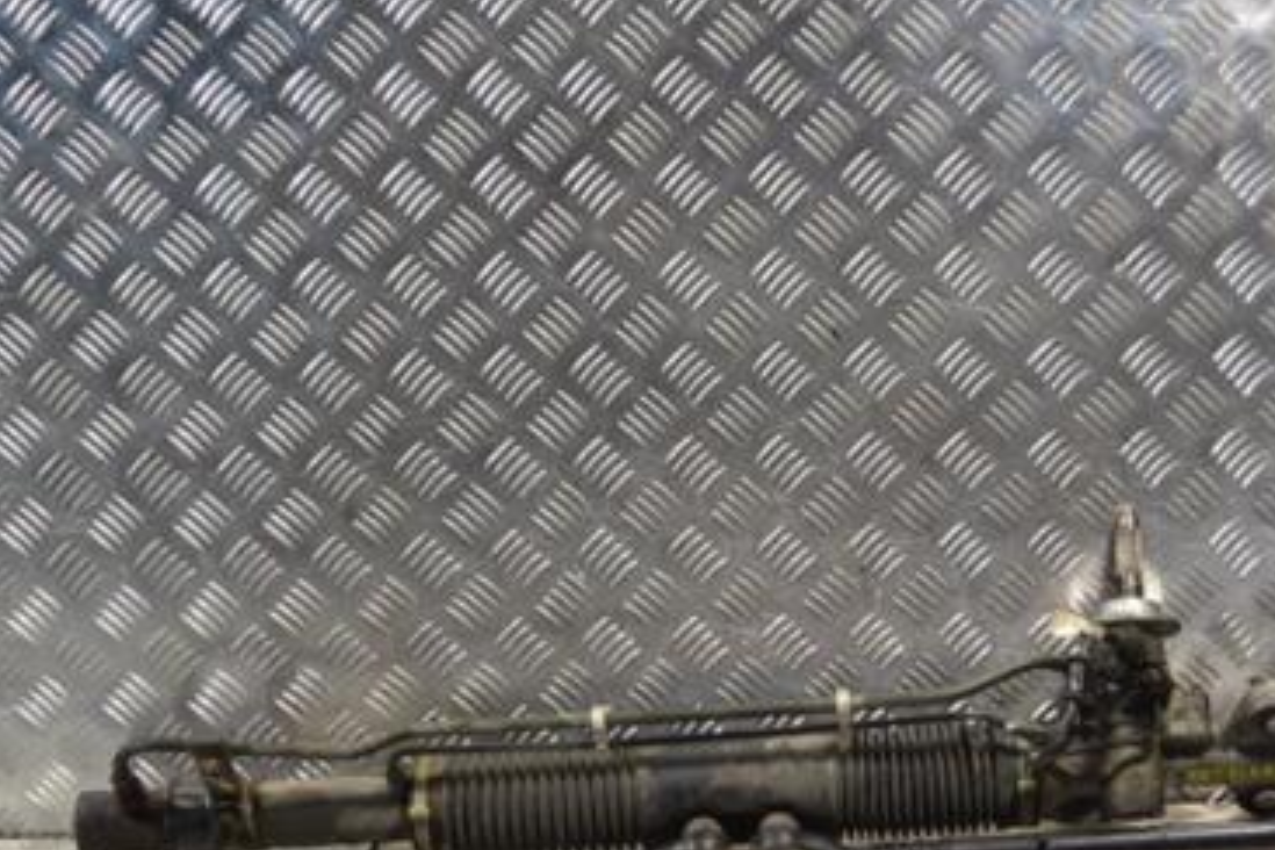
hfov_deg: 31.4
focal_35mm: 64
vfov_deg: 21.2
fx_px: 2266
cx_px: 707
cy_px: 502
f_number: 5
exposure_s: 1/100
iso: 400
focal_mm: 26
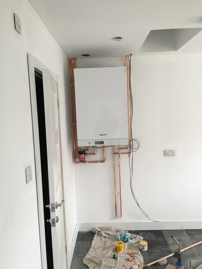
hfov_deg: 48.2
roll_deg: +1.2
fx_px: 226
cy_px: 134
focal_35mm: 29
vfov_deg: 61.7
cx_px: 101
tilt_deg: -7.0
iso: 40
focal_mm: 4.15
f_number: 2.2
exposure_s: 1/33
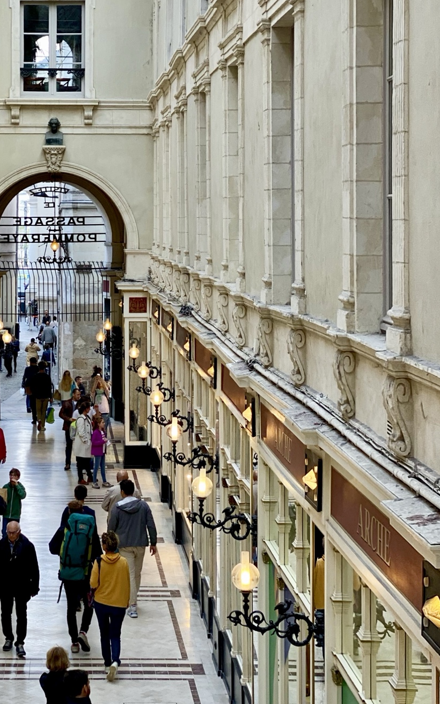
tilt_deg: -3.5
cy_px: 357
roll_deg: +0.1
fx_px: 1612
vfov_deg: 24.6
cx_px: 46
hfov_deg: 15.4
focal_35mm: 84
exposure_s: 1/100
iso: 50
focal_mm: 6
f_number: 2
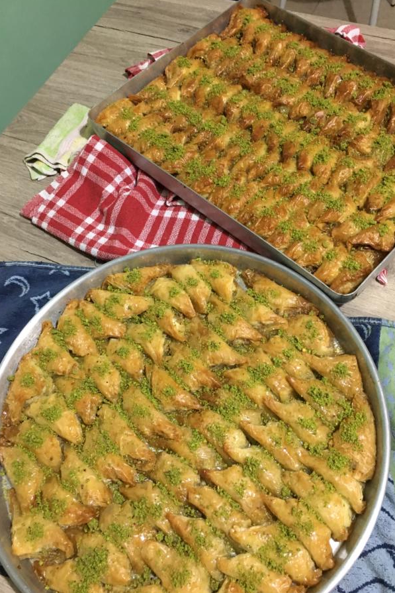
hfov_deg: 42.3
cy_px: 301
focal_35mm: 31
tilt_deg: -61.4
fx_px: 510
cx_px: 214
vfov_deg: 60.3
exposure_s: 1/20
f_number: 2.2
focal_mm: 4.15
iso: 200
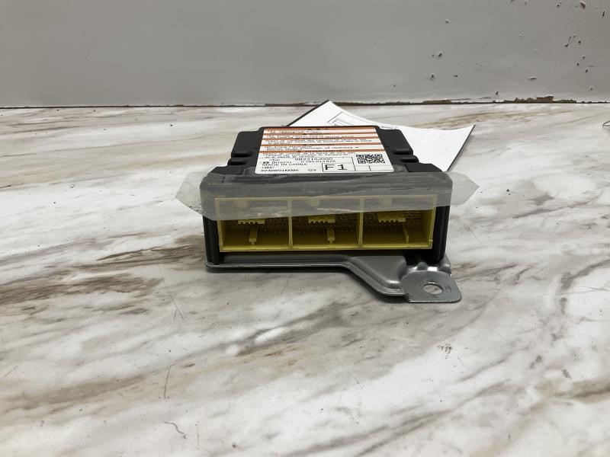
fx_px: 511
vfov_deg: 48.2
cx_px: 305
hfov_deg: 61.7
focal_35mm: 29
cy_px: 228
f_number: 1.8
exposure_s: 1/580
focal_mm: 3
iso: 25
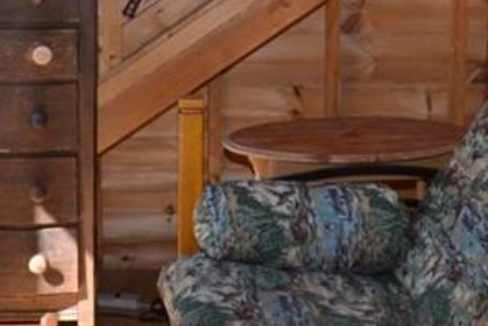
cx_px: 242
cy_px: 44
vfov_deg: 14.6
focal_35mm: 93
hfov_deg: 21.9
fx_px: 1261
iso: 320
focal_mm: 18
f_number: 5.6
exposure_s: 1/125
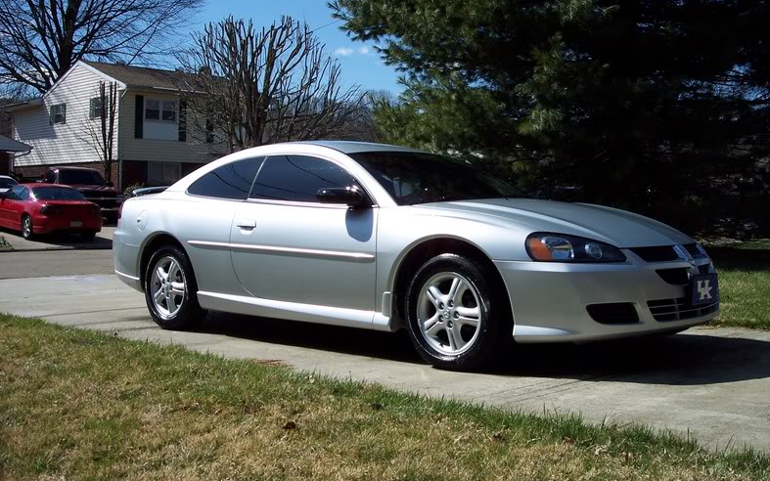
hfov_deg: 47.2
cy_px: 206
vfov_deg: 30.5
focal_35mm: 42
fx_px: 881
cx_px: 390
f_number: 5.6
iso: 100
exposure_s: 1/500
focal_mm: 8
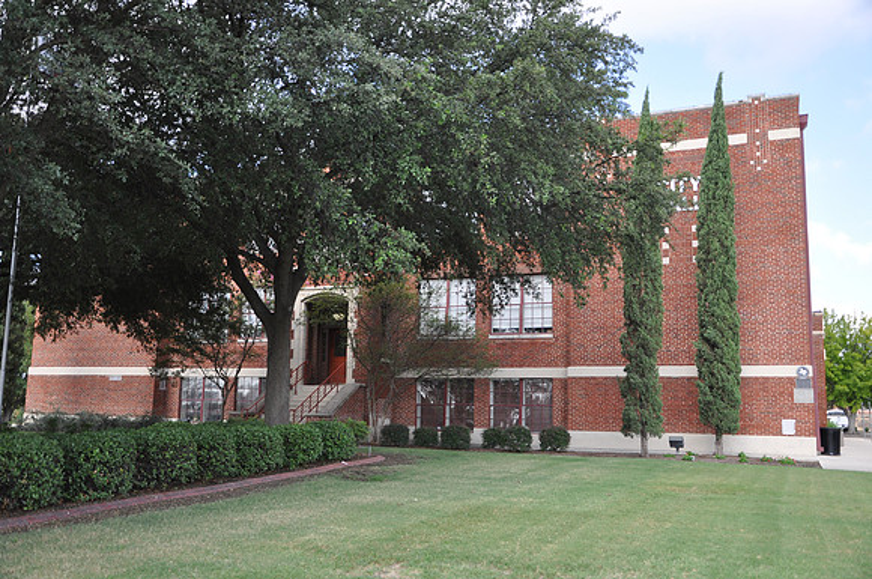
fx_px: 798
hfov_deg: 57.3
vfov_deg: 39.9
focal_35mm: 33
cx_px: 436
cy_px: 290
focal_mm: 22
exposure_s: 1/200
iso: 200
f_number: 4
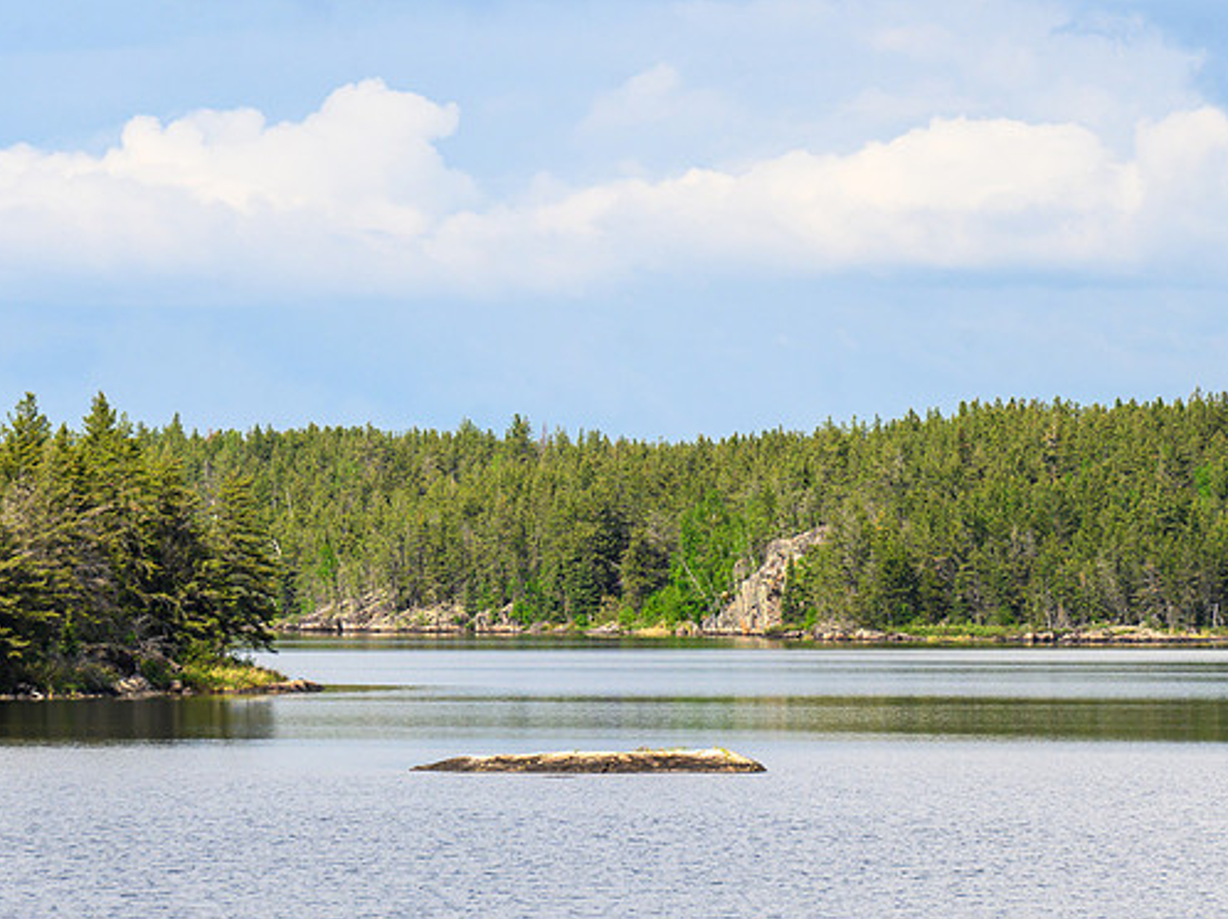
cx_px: 619
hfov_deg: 5.9
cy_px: 473
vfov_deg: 4.4
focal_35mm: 336
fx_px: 11914
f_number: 8
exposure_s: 1/640
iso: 560
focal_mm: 200
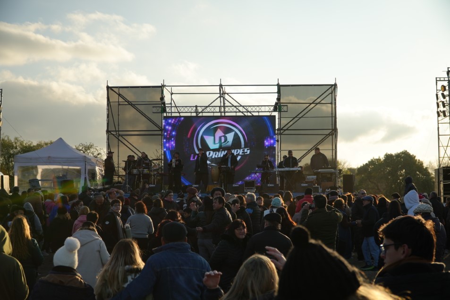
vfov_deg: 25.1
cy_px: 150
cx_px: 225
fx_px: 675
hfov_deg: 36.9
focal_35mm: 54
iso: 100
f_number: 4.5
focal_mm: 36
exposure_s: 1/800
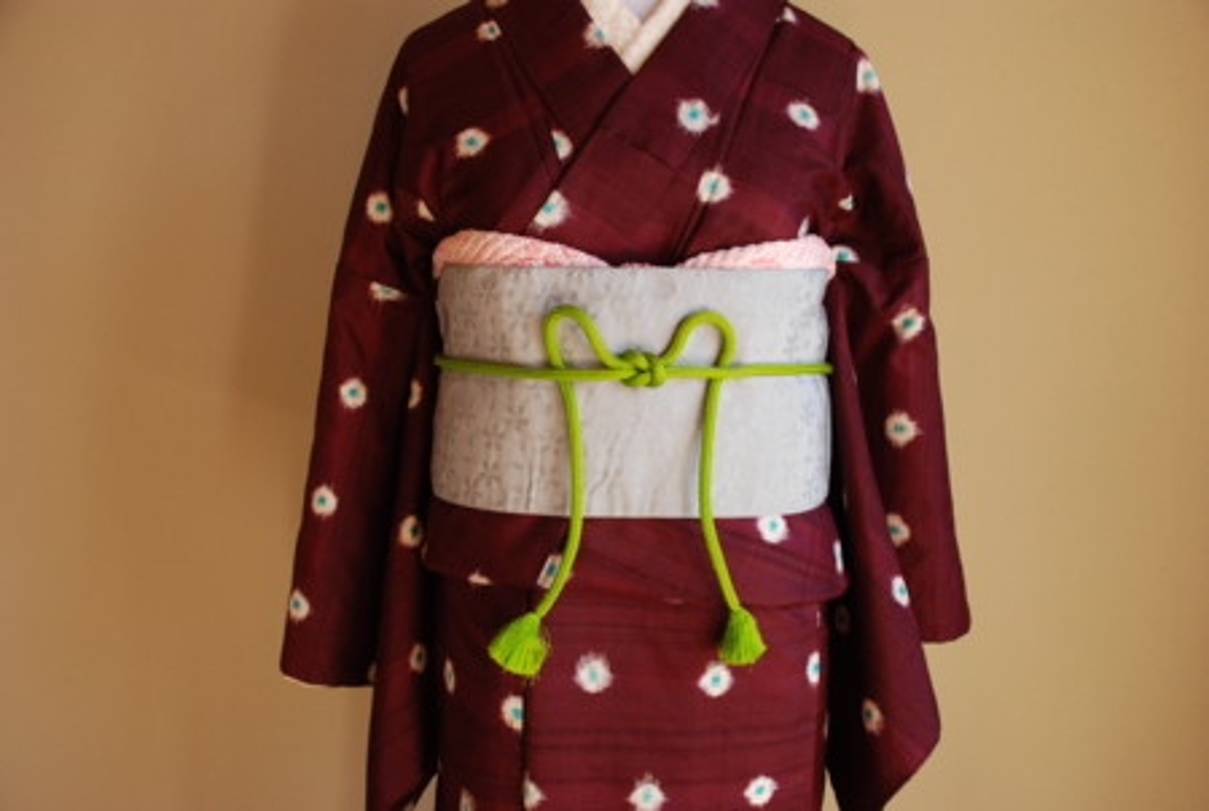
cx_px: 604
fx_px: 1312
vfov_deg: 34.4
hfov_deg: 49.5
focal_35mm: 39
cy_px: 406
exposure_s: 1/60
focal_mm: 26
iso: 400
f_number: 4
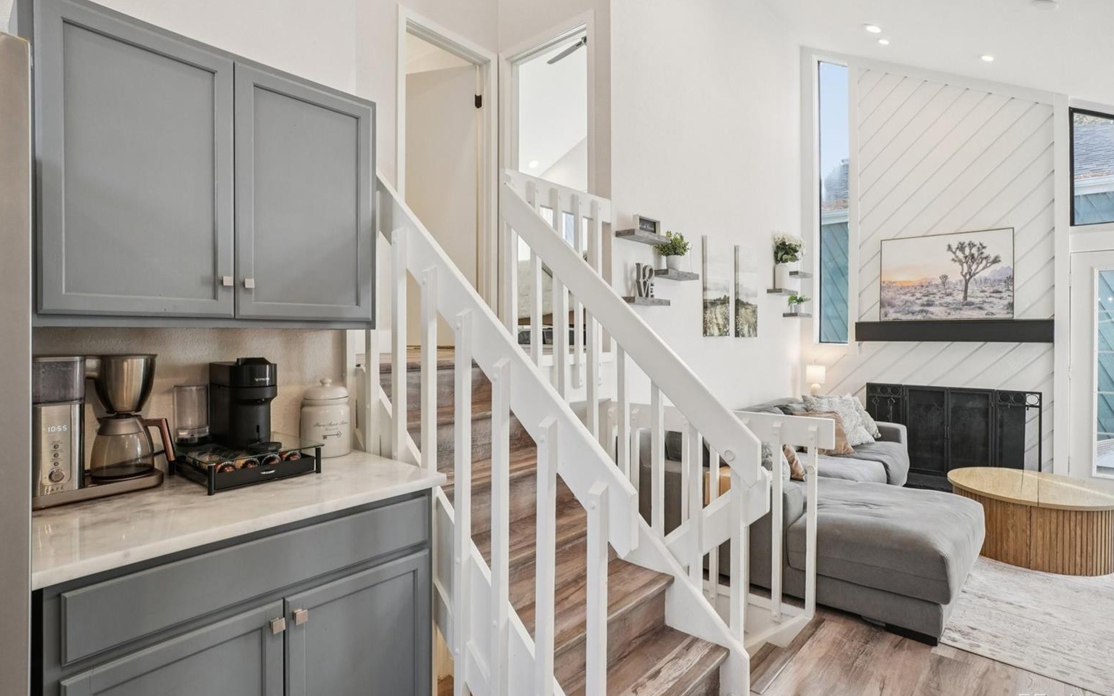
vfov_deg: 66.3
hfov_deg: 92.6
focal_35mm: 18
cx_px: 555
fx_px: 532
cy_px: 330
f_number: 8
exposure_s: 1/30
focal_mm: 11
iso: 400
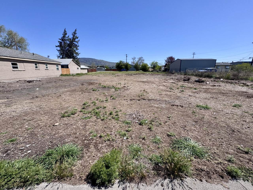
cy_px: 95
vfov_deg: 85.7
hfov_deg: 102.1
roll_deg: +0.3
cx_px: 126
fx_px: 102
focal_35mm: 14
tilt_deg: -15.1
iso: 40
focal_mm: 2.22
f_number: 2.2
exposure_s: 1/1709
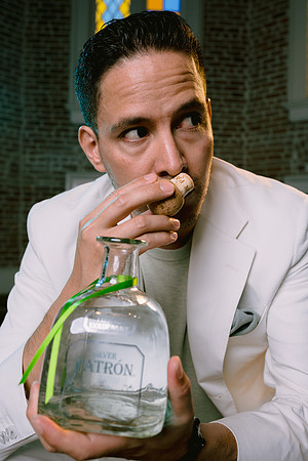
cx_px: 154
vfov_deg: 54.4
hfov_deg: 37.9
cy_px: 230
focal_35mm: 35
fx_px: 449
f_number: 5.6
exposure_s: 1/160
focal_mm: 35
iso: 200
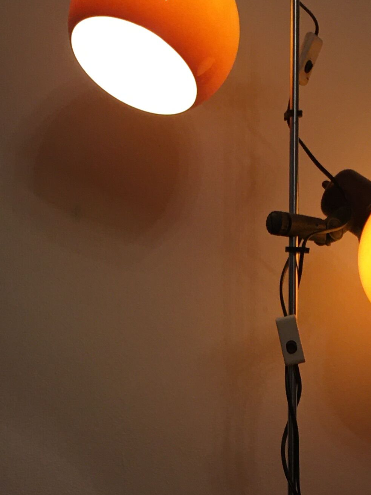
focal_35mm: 89
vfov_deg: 21.4
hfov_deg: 16.5
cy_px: 461
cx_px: 275
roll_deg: -0.1
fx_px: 1272
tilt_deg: +0.5
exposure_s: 1/33
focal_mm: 4.15
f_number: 2.2
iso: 25
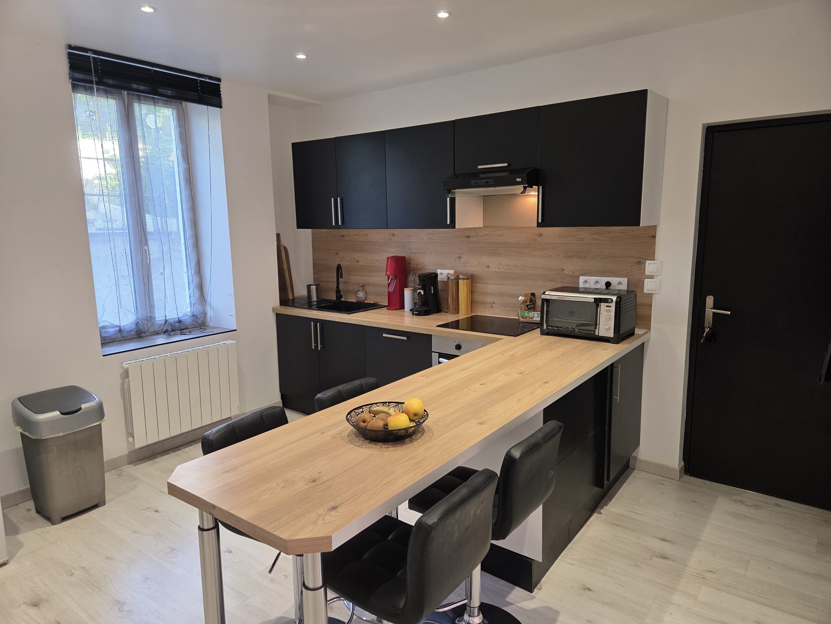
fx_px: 552
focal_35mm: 23
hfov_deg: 73.9
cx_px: 416
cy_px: 312
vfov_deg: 58.9
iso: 125
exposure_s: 1/100
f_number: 1.8
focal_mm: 5.4
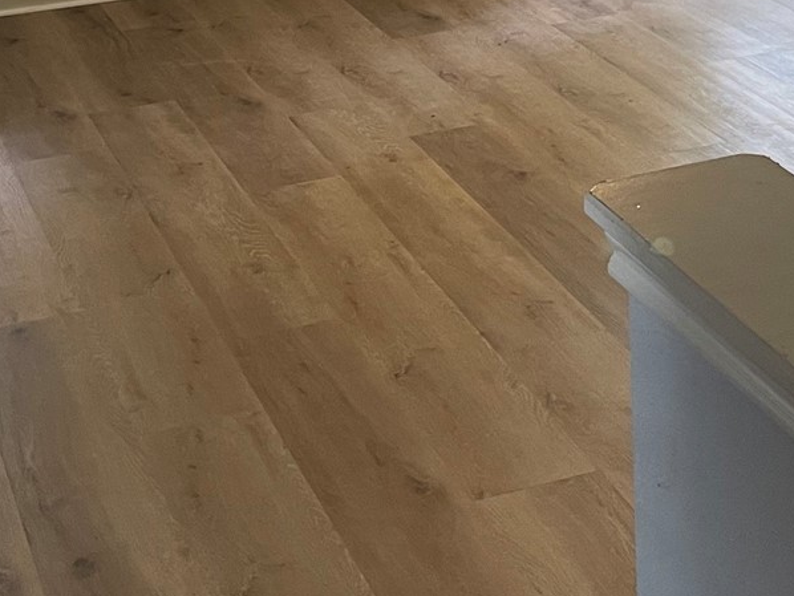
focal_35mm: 89
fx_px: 2042
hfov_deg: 21.9
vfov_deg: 15.7
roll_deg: +2.1
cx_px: 546
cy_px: -203
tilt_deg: -9.8
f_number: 1.6
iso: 100
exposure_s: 1/60
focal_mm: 4.2
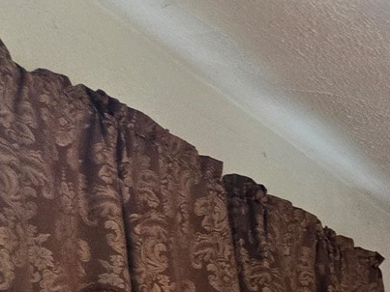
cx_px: 858
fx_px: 1318
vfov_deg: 10.8
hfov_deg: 13.5
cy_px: 699
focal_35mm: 117
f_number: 1.8
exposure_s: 1/120
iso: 250
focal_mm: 5.4
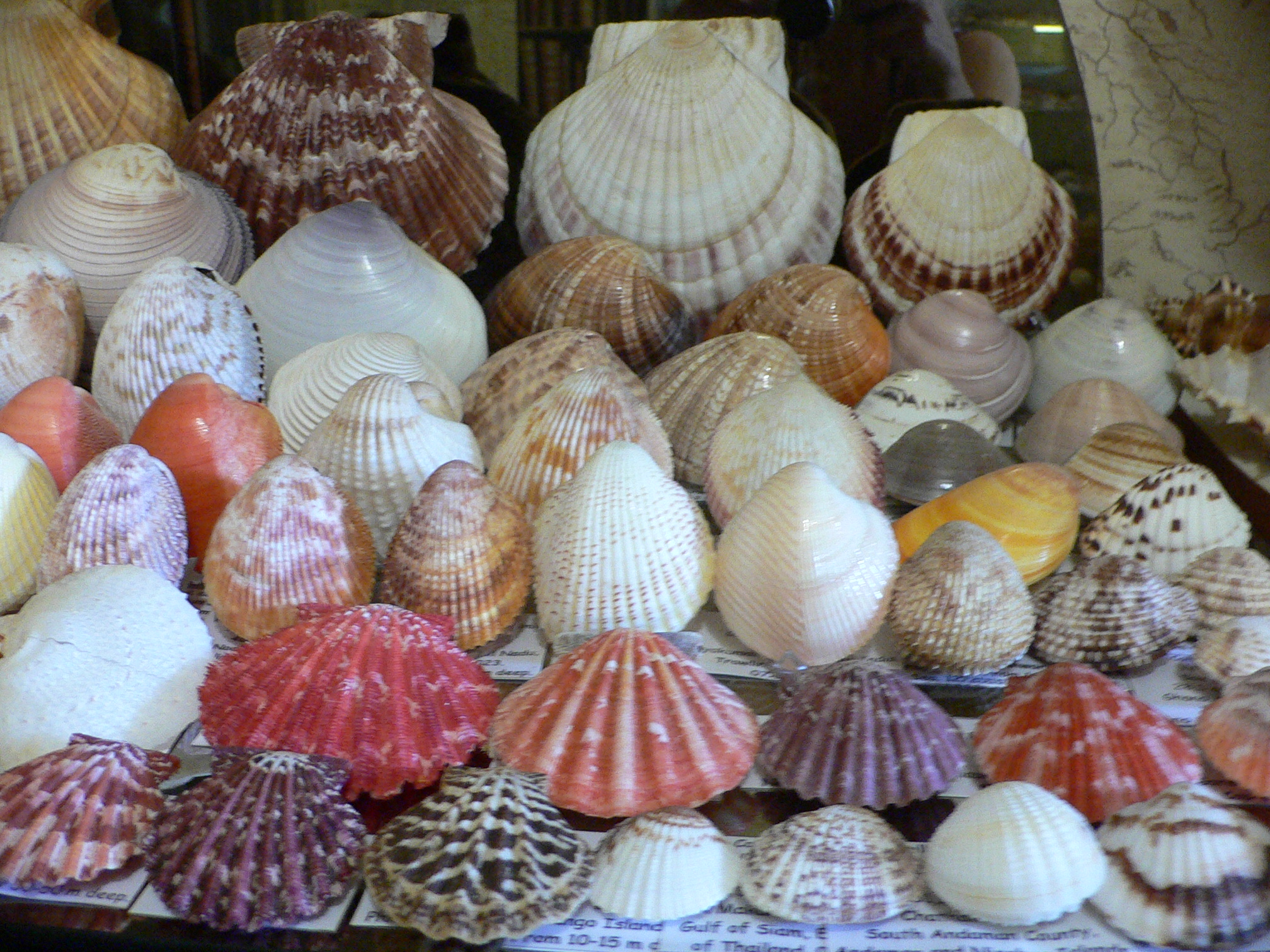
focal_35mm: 35
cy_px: 476
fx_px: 1284
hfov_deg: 52.6
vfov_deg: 40.7
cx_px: 635
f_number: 2.8
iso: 200
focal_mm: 4.6
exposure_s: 1/8
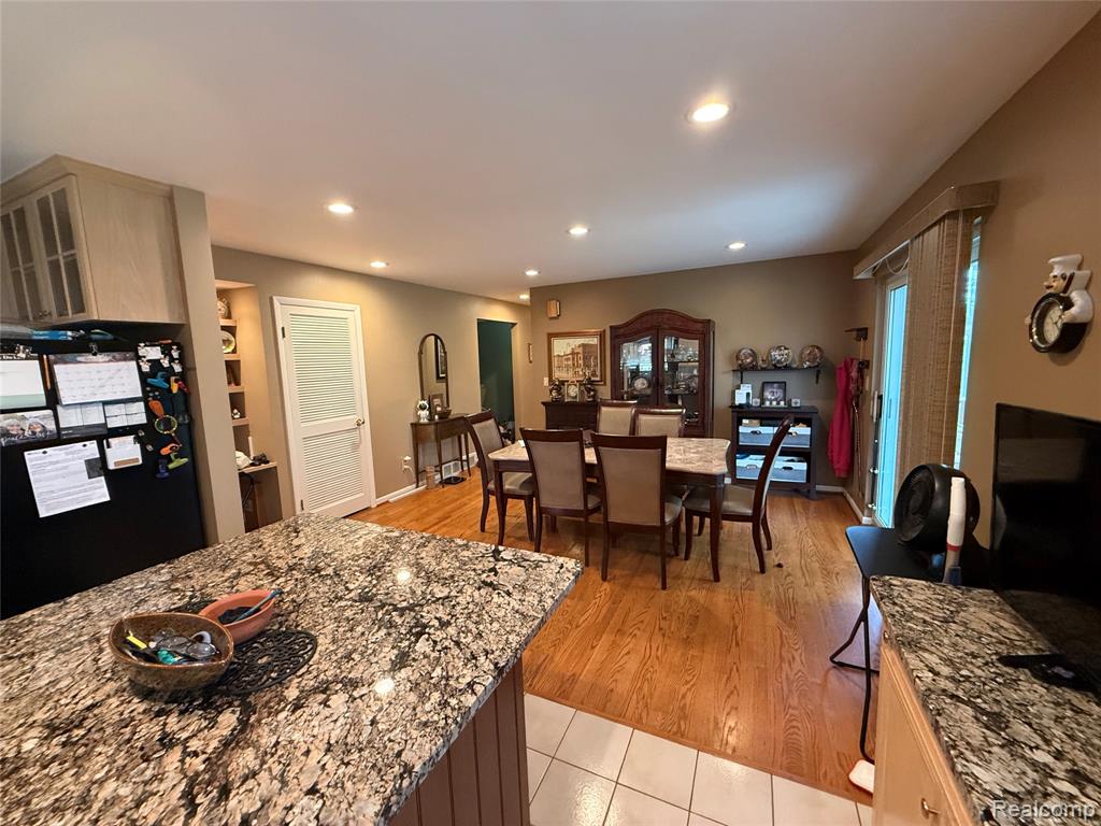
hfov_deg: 102.1
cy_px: 413
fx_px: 445
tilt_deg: -5.7
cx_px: 550
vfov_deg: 85.7
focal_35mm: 14
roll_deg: +2.7
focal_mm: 2.22
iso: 500
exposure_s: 1/60
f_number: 2.2
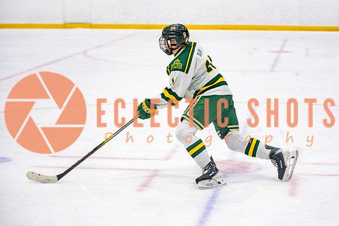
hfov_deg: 21.1
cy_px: 91
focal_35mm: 96
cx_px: 203
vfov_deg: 14.2
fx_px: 907
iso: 640
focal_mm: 80
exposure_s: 1/640
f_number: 2.8
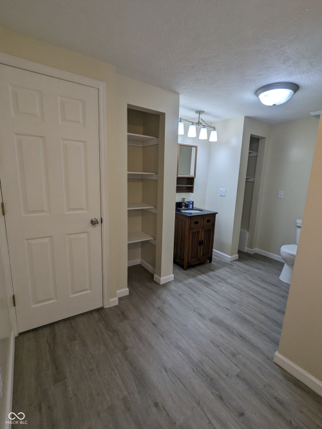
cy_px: 214
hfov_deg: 78.1
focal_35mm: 16
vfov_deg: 94.5
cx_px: 161
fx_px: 199
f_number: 2.2
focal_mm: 2.35
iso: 84
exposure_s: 1/120
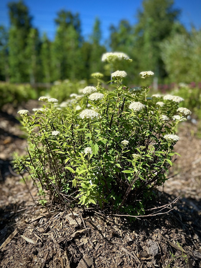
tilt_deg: -12.2
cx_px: 100
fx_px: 186
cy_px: 134
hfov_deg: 56.8
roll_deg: +2.9
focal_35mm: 24
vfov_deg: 71.6
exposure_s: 1/2469
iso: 80
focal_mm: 6.86
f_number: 1.78
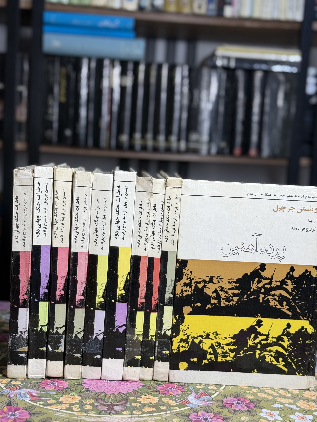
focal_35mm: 49
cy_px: 210
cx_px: 161
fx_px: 598
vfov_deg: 38.9
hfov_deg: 29.7
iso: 50
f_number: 1.78
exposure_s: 1/100
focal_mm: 6.76
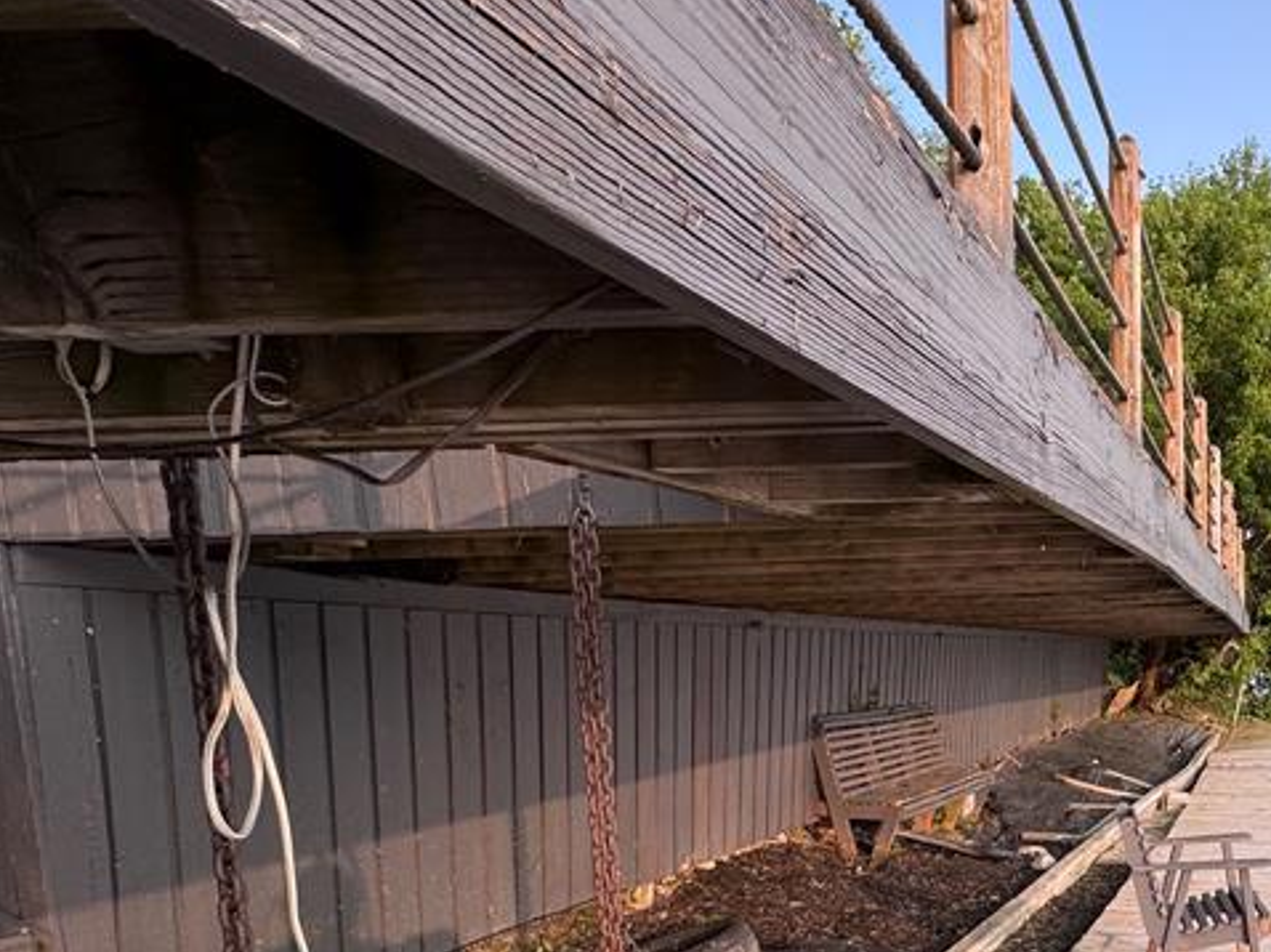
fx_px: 1101
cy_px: 784
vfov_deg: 44.1
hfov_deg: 51.5
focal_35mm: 30
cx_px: 1189
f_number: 2.2
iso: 40
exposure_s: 1/346
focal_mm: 2.22
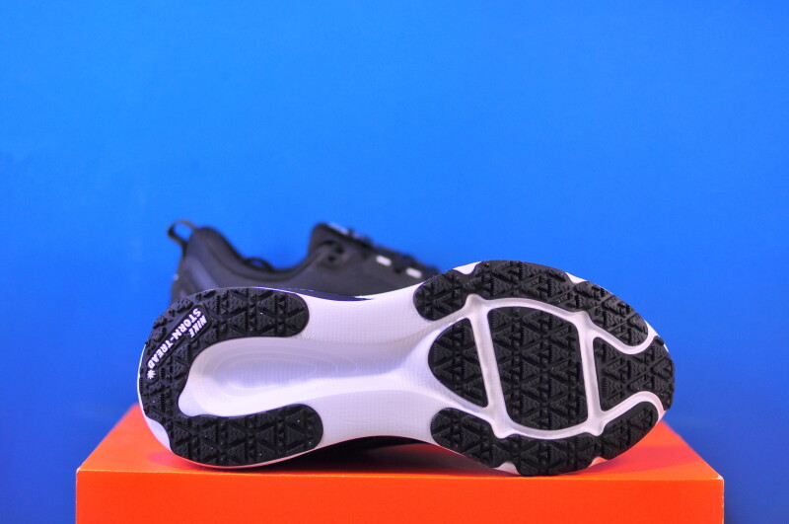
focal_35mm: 75
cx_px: 394
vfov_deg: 18.1
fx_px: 1641
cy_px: 262
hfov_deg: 27.0
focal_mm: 50
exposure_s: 1/320
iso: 250
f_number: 2
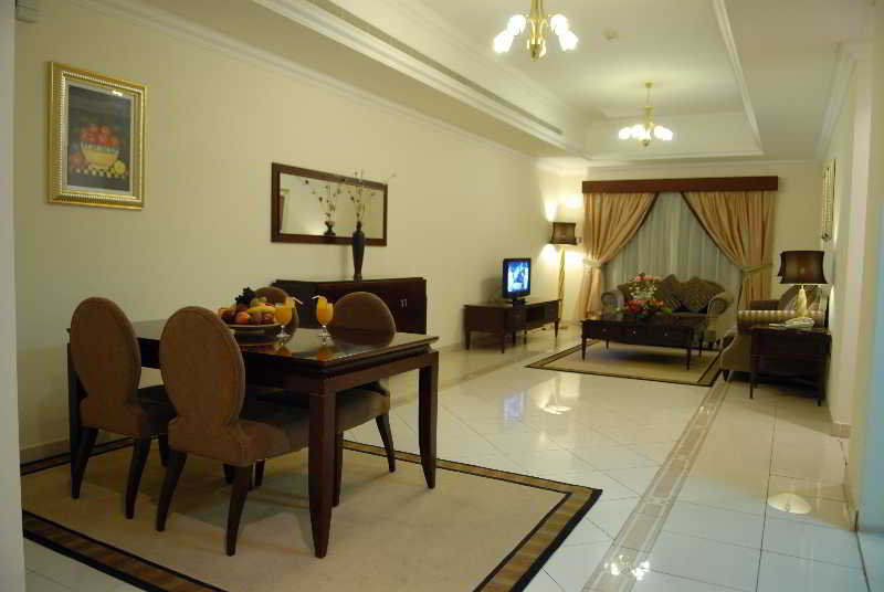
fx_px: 627
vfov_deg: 50.6
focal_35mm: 26
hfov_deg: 70.4
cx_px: 442
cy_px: 296
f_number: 2.8
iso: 500
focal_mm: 17
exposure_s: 1/20
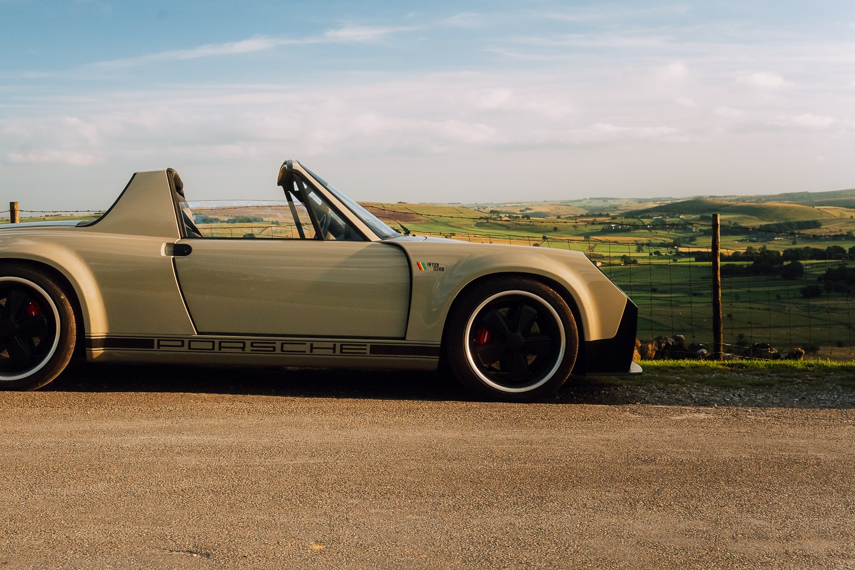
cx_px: 276
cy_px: 186
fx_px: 1235
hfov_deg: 37.7
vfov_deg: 25.8
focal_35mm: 52
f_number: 10
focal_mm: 36.3
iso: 800
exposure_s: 1/200
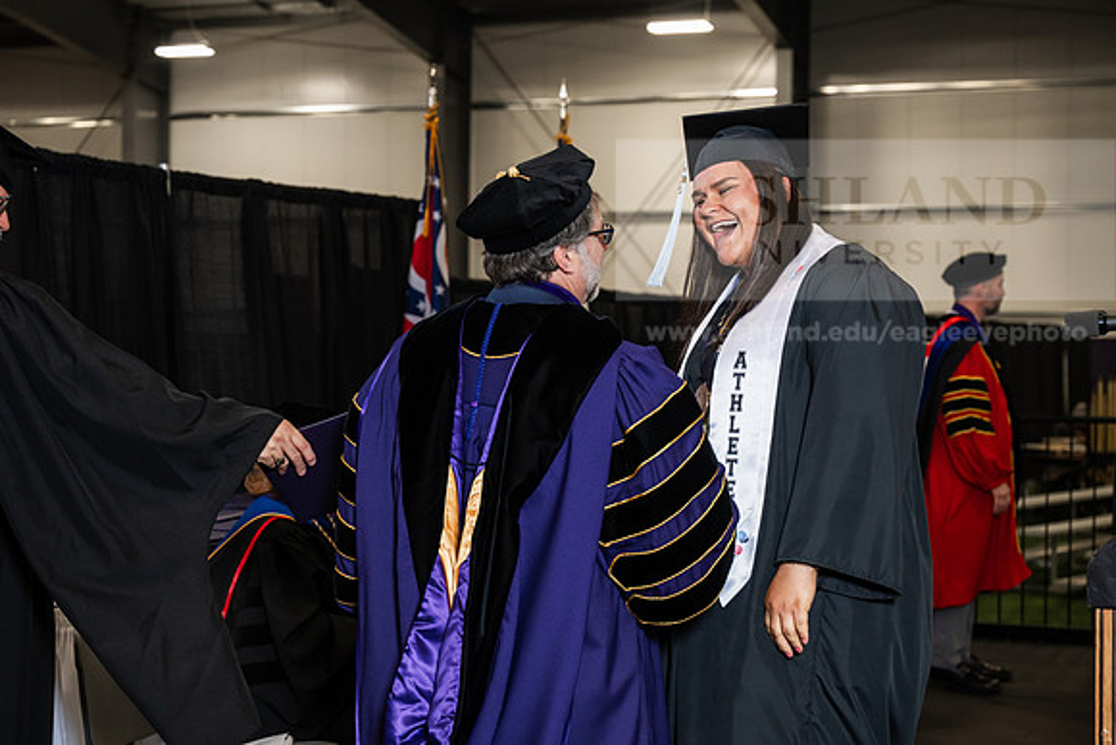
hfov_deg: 31.0
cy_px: 372
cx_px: 558
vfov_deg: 20.9
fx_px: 2015
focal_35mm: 65
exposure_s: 1/200
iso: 1250
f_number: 4.5
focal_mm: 65
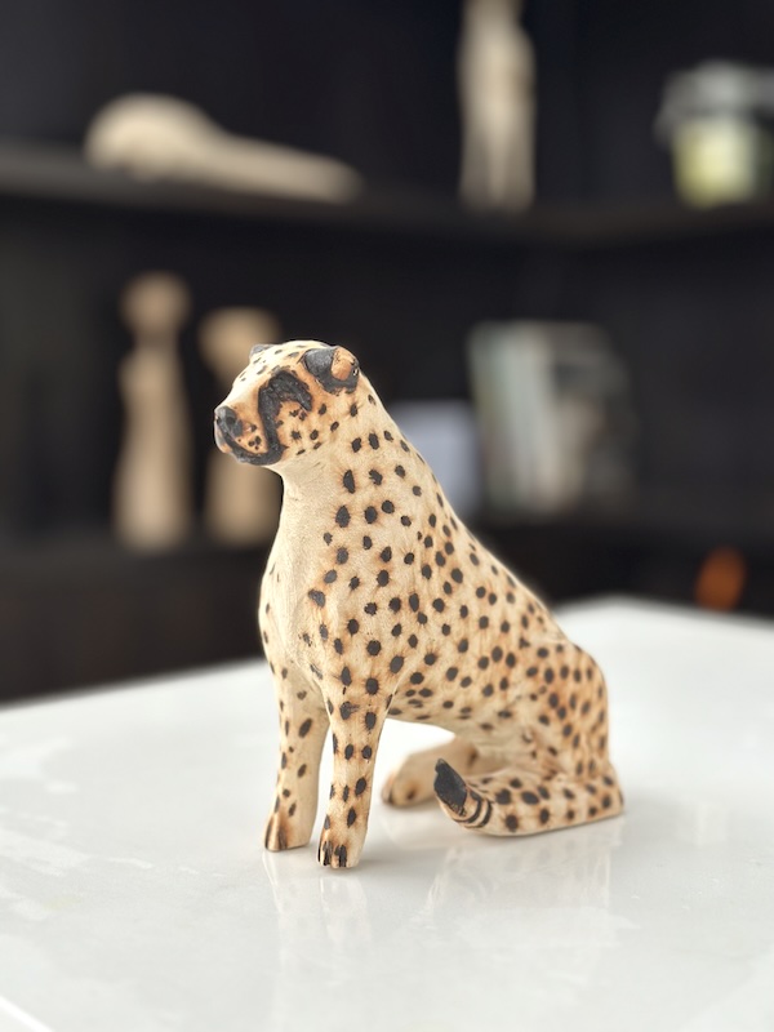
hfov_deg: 30.3
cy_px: 516
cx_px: 387
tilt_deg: -5.7
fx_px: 1431
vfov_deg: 39.7
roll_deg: +0.2
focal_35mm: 48
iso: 80
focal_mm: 6.86
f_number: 1.78
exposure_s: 1/1062
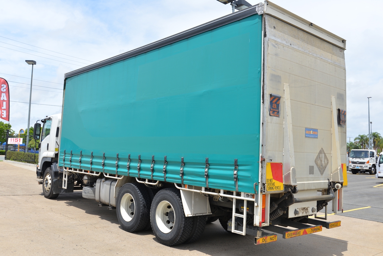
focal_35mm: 35
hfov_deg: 54.4
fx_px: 372
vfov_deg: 37.9
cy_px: 128
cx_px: 192
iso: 100
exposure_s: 1/250
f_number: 8
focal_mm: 35
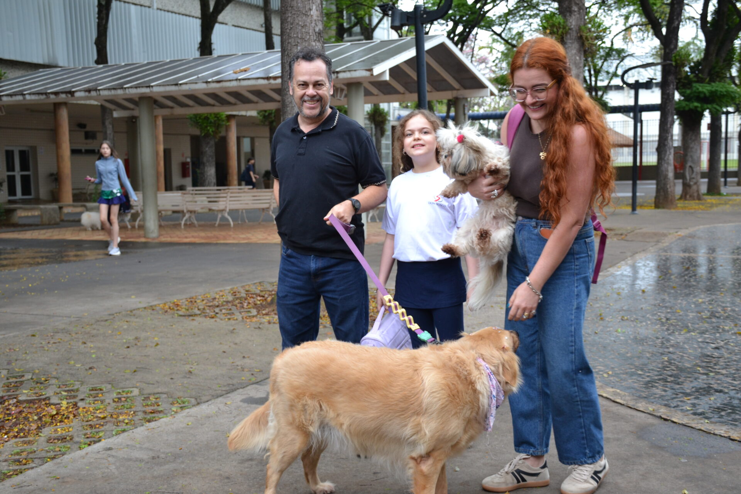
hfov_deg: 47.9
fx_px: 834
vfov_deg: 33.0
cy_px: 247
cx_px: 370
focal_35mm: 40
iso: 400
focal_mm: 27
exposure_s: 1/80
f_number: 4.5
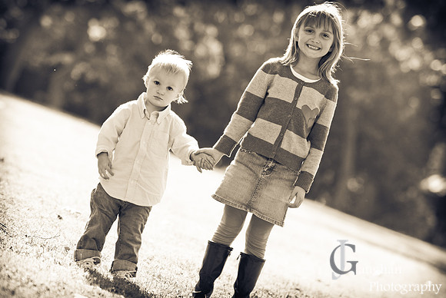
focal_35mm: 232
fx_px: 2883
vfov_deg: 5.9
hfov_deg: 8.8
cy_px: 149
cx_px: 223
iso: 250
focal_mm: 155
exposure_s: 1/400
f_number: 2.8
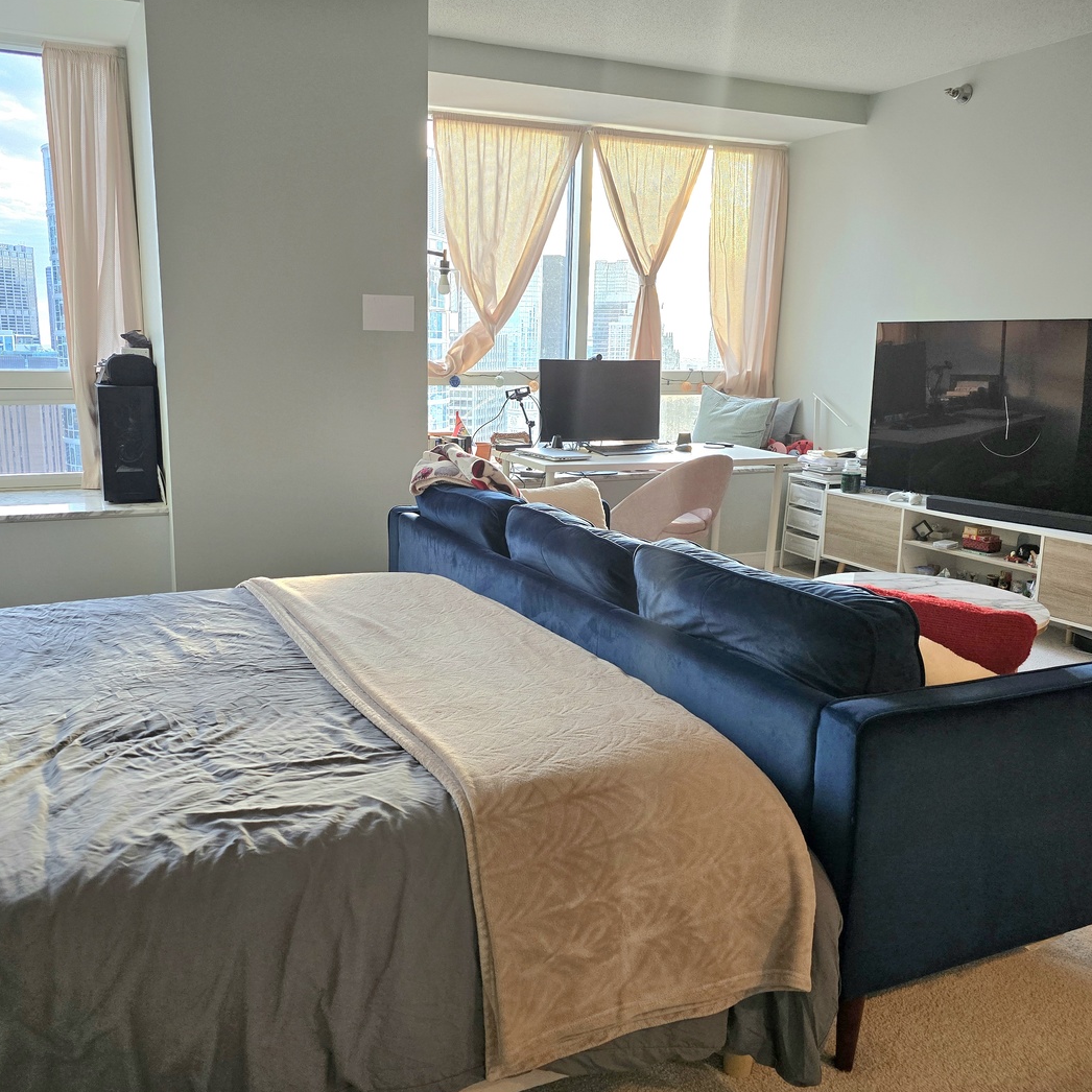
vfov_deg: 57.3
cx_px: 467
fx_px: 999
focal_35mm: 28
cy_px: 542
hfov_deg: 57.1
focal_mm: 6.3
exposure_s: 1/120
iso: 160
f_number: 1.7
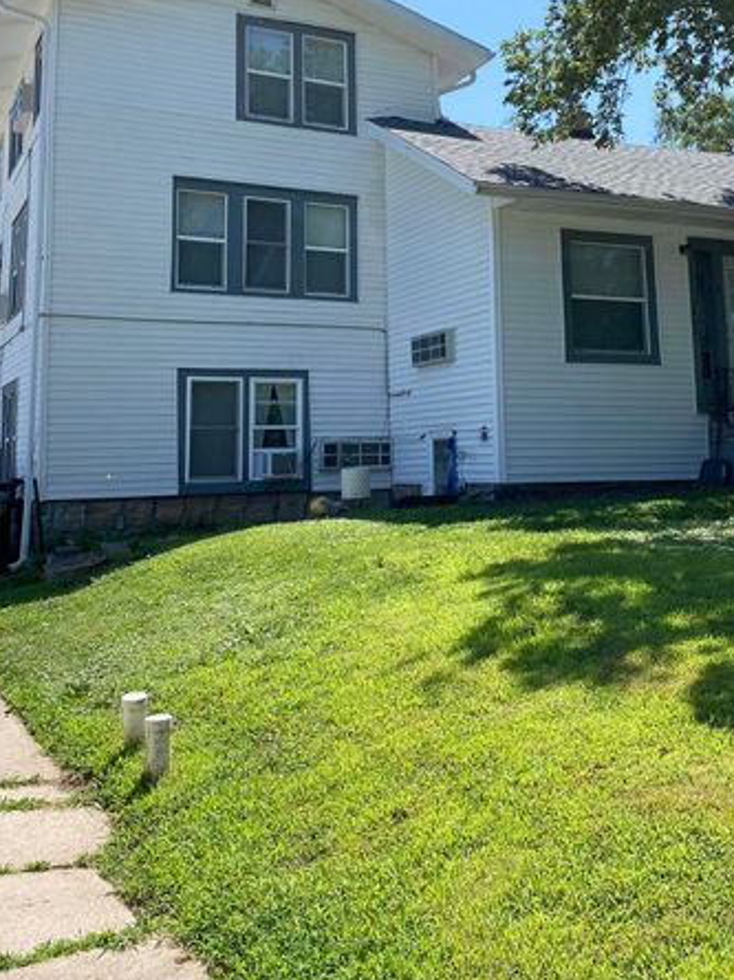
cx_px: 463
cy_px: 292
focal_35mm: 39
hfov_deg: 36.5
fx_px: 1104
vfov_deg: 46.8
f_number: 1.8
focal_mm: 4.25
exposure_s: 1/2105
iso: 32
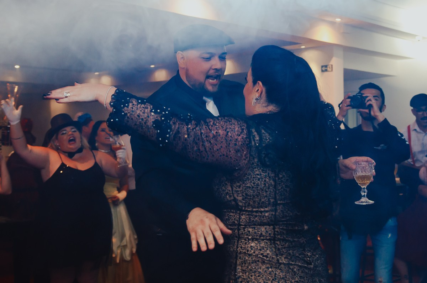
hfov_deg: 36.9
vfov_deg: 25.1
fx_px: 635
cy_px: 124
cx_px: 277
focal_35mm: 54
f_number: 2.8
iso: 500
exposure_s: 1/60
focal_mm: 26
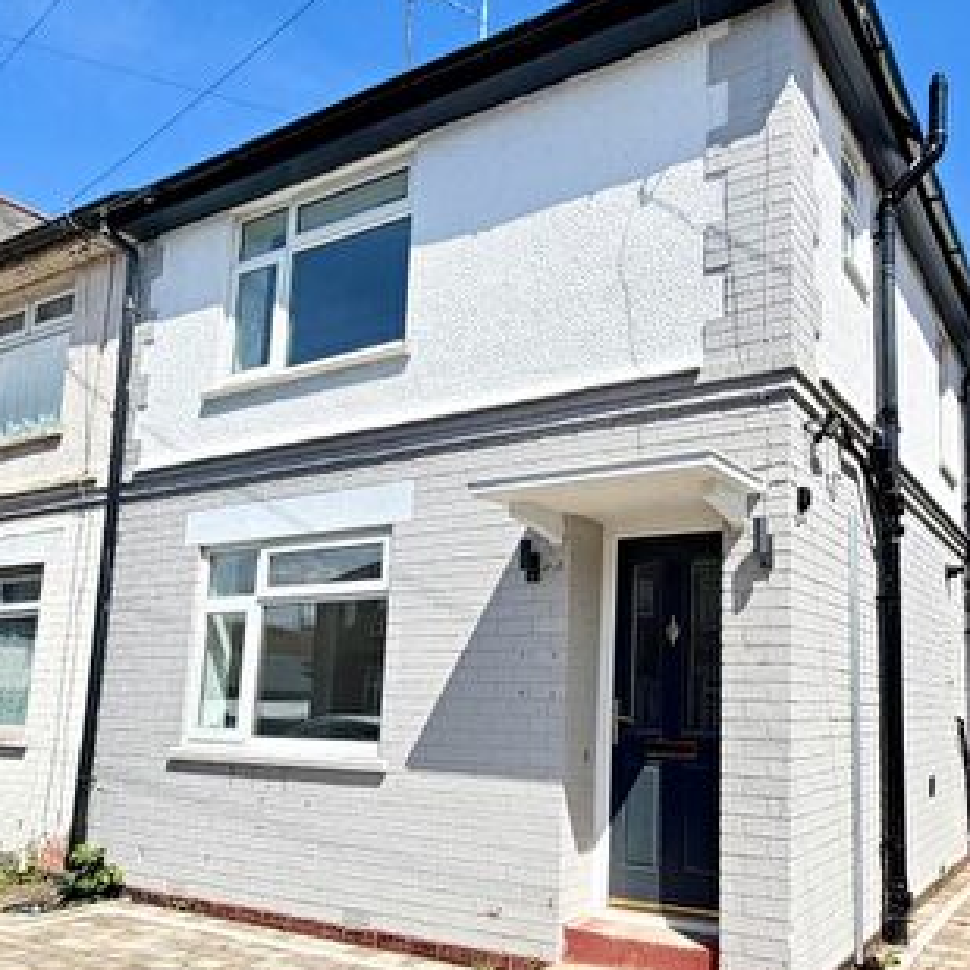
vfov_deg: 56.8
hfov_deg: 55.7
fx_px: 888
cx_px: 672
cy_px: 585
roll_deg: +0.0
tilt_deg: +7.6
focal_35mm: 28
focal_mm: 2.22
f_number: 2.2
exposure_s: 1/1050
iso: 20
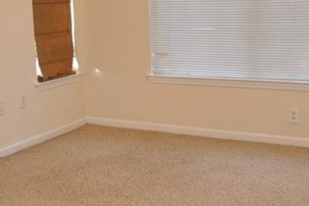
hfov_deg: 34.5
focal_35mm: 58
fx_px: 498
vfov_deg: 23.4
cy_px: 93
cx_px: 138
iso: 560
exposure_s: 1/60
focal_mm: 10
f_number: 4
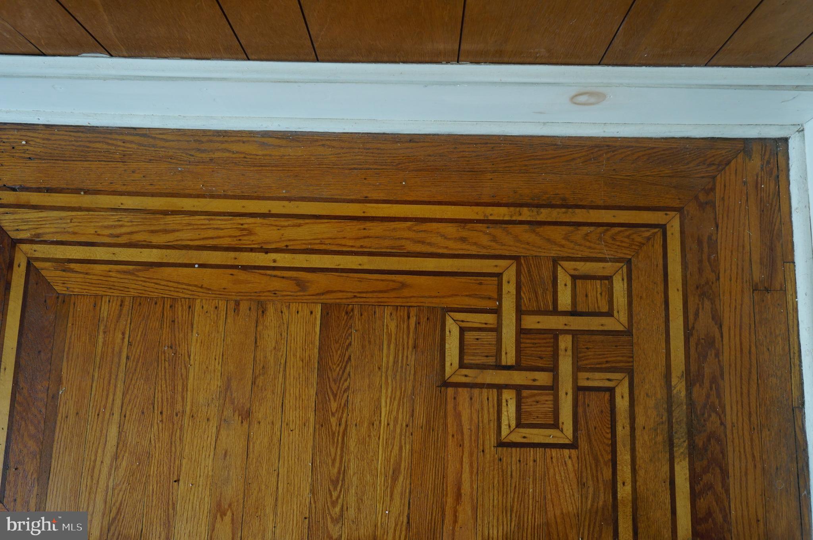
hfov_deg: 64.6
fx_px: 643
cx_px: 406
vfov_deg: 45.6
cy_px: 270
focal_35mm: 28
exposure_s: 1/60
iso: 500
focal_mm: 19
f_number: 4
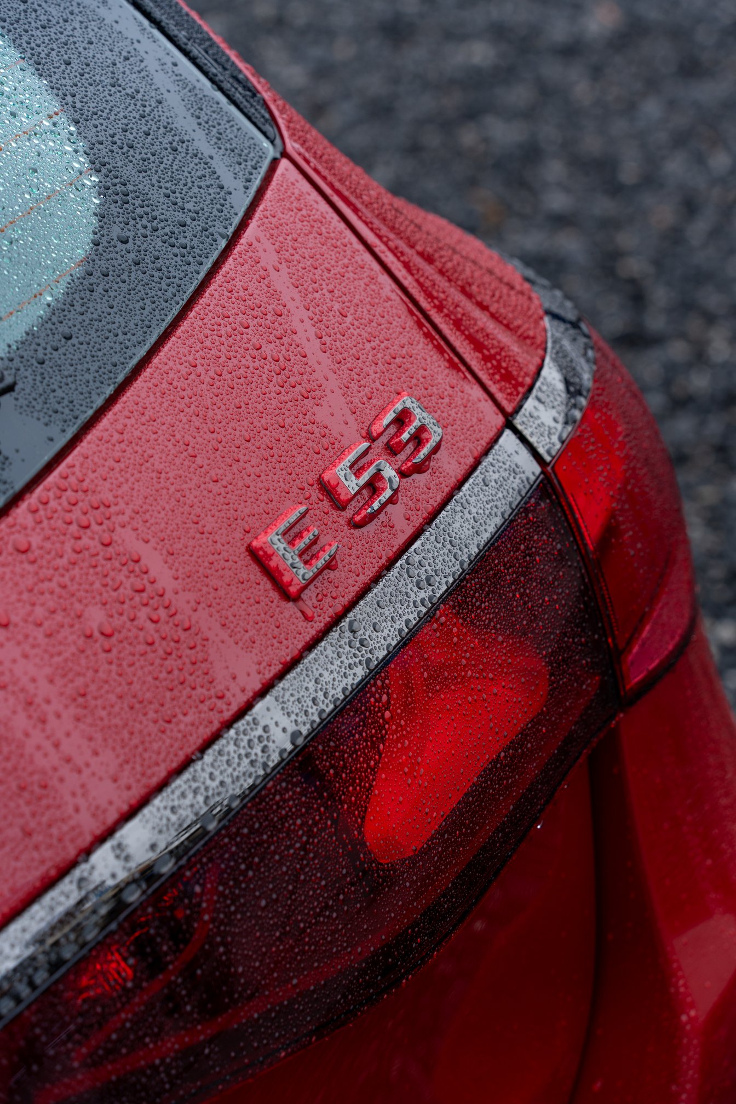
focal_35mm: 69
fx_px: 2116
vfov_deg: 29.2
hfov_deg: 19.7
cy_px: 552
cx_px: 368
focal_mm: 69
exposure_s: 1/160
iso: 160
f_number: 6.3
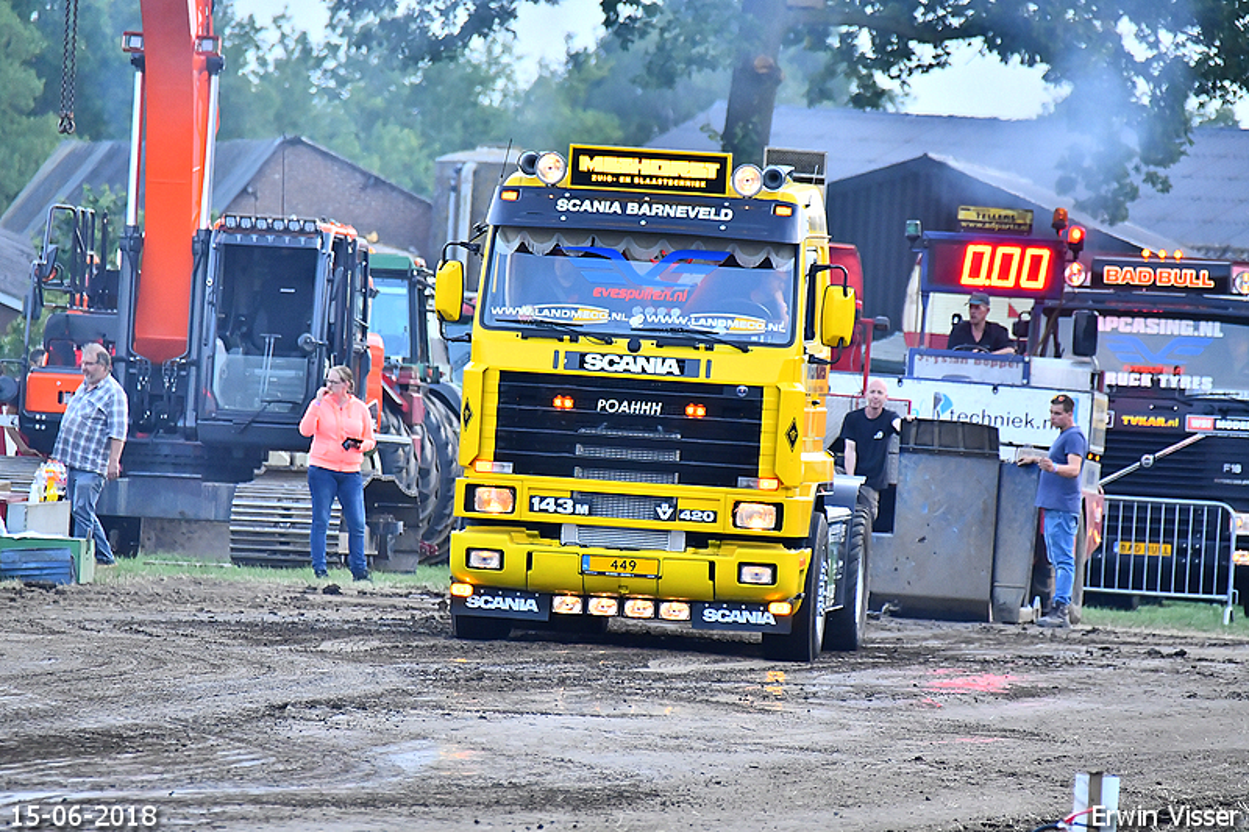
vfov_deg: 3.3
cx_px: 624
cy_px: 416
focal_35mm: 420
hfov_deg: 4.9
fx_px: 14568
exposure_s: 1/160
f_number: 5.6
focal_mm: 280
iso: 1600
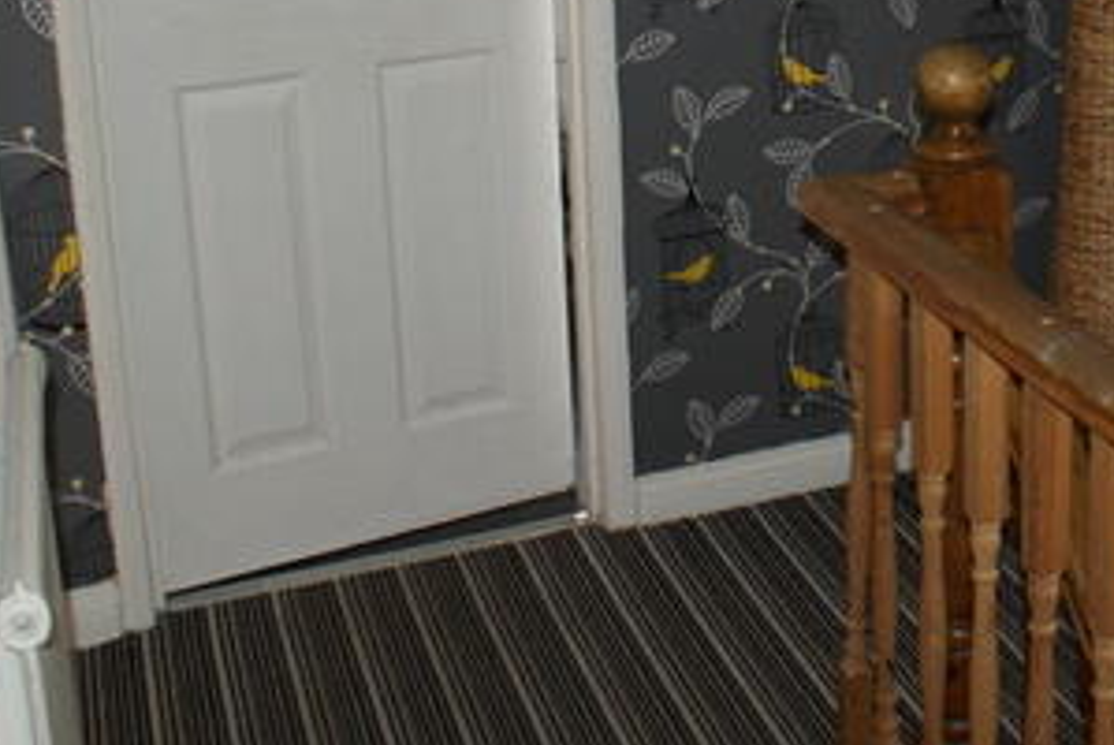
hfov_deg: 34.1
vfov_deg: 23.5
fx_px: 1735
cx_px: 946
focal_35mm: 56
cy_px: 60
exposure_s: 1/60
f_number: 5.6
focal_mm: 18
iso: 400
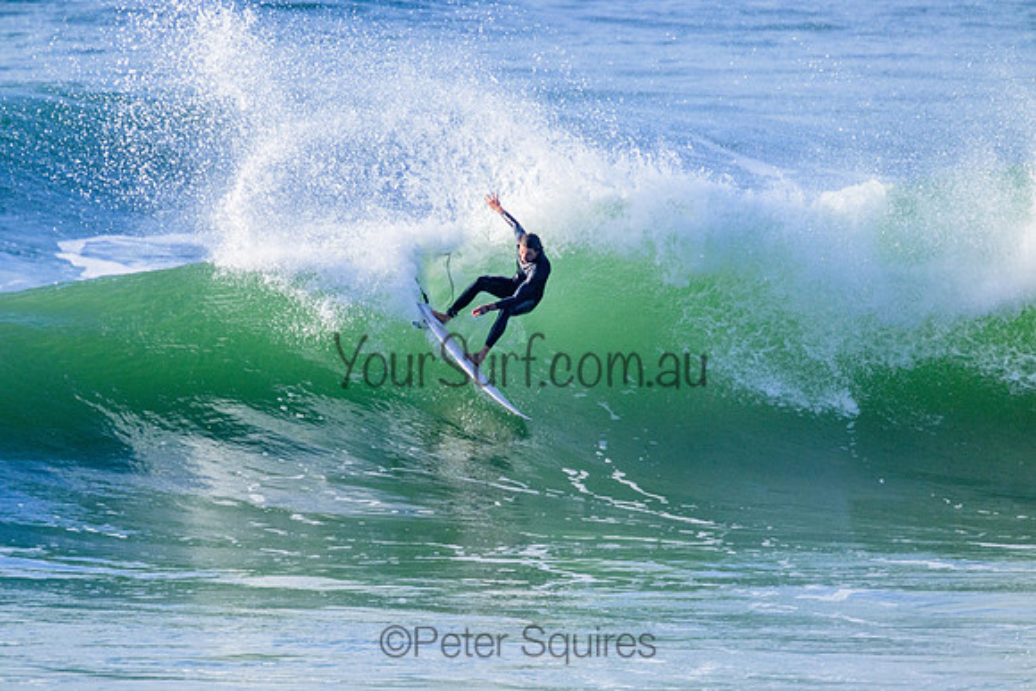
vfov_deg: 1.7
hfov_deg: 2.6
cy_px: 346
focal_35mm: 800
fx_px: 23027
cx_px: 518
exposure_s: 1/2000
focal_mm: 800
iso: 2500
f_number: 11
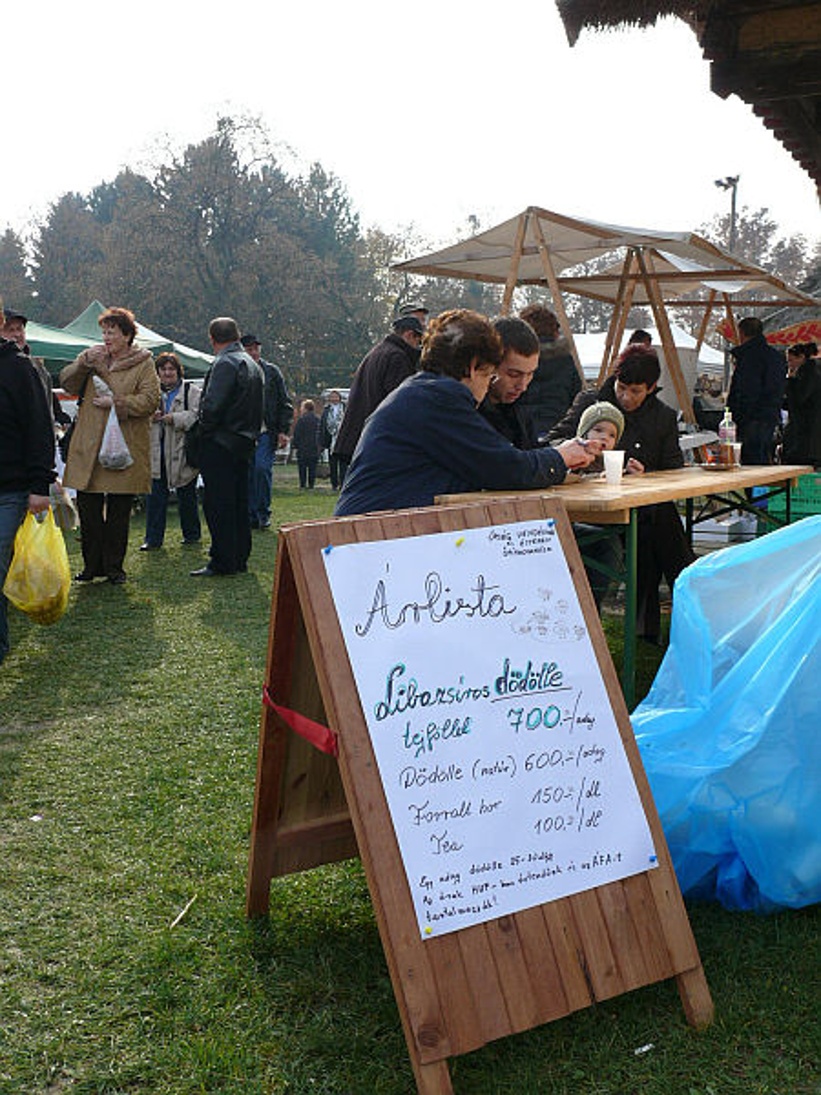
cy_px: 548
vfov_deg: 52.6
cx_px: 410
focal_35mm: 35
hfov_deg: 40.7
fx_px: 1107
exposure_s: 1/250
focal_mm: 7.4
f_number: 5.6
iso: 100
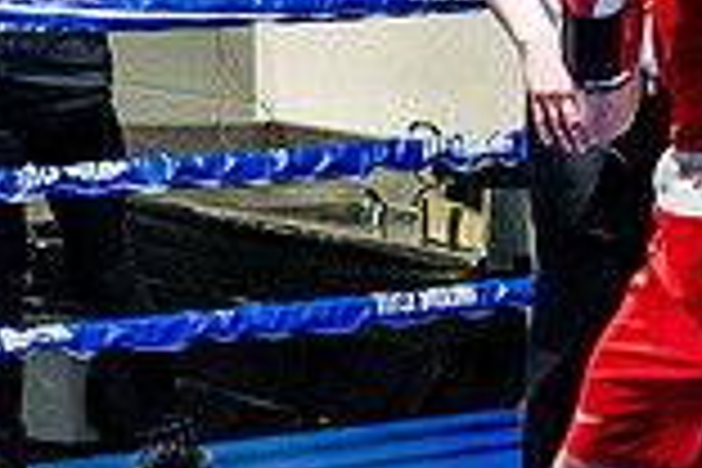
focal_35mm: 193
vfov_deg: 7.1
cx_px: 756
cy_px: 241
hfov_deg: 10.5
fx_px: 3763
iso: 5000
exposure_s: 1/800
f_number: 2.8
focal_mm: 35
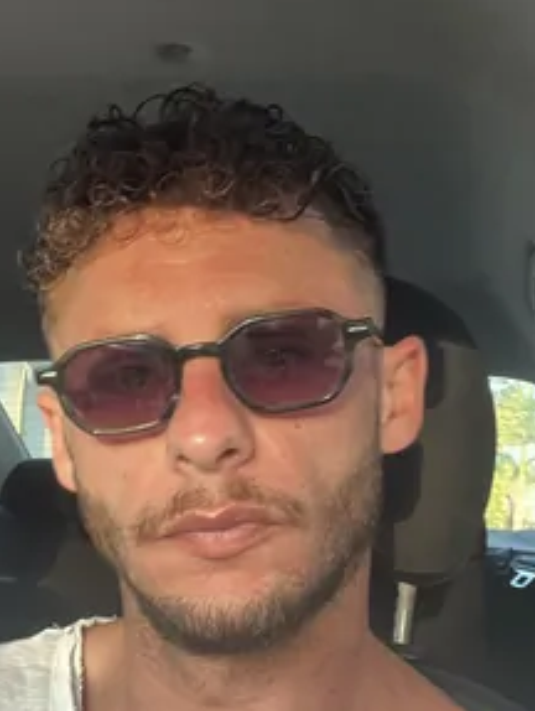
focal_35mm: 47
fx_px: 966
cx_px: 139
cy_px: 471
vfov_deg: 39.9
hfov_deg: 30.5
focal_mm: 2.71
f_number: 2.2
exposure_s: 1/60
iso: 125
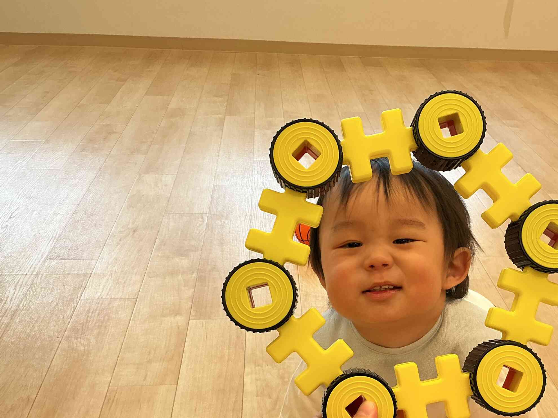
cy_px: 272
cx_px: 353
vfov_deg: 36.5
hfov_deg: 47.4
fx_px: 629
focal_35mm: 39
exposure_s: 1/120
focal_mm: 3
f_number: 1.8
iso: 20
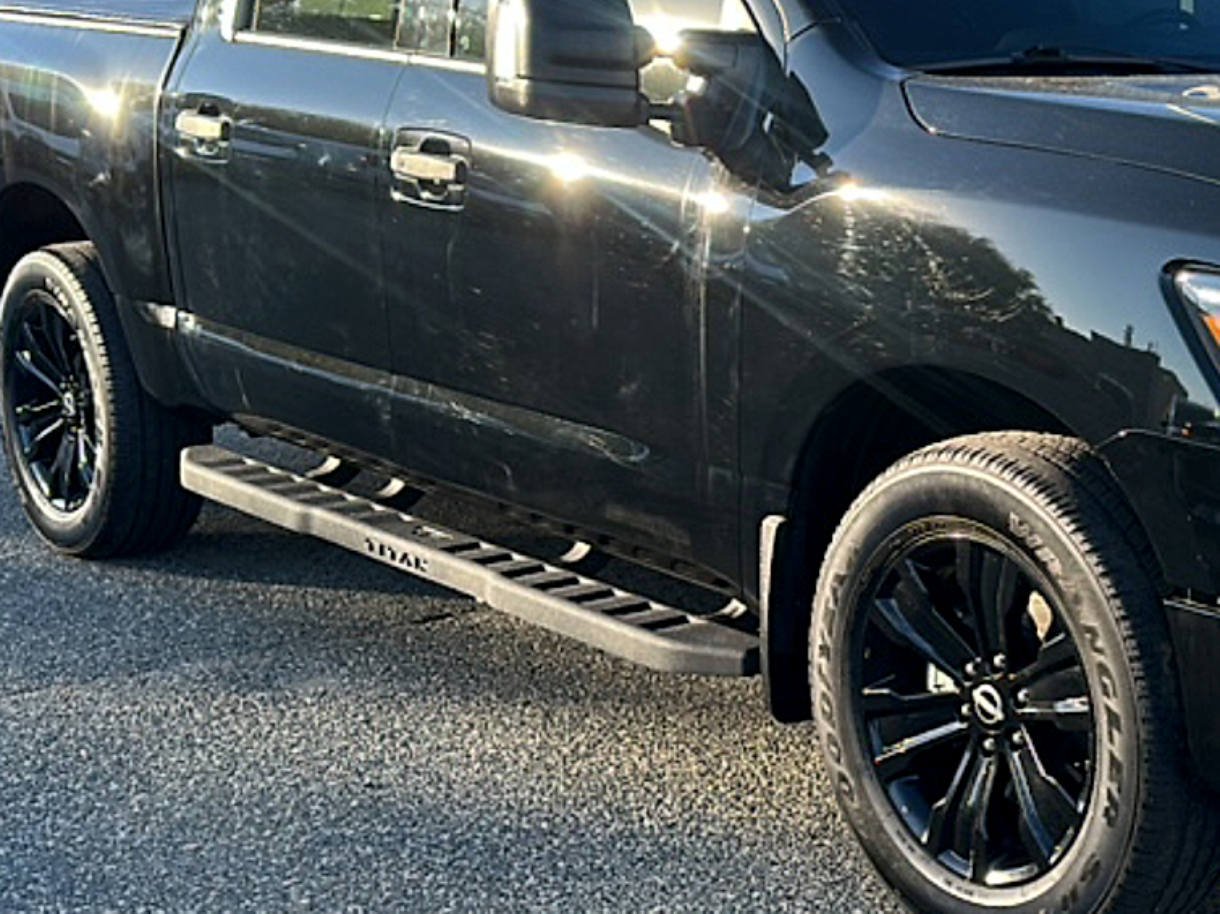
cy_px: 415
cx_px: 1079
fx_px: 1868
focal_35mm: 53
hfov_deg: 34.3
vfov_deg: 27.5
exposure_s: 1/757
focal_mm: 6.86
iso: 80
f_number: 1.78
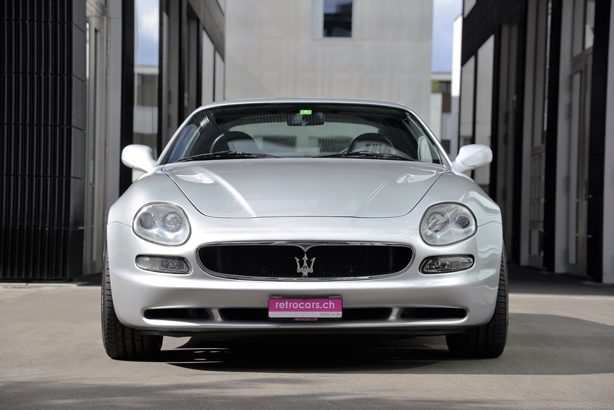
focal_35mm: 92
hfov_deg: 22.1
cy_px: 205
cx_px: 307
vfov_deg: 14.9
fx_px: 1570
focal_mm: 92
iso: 200
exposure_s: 1/500
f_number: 6.3
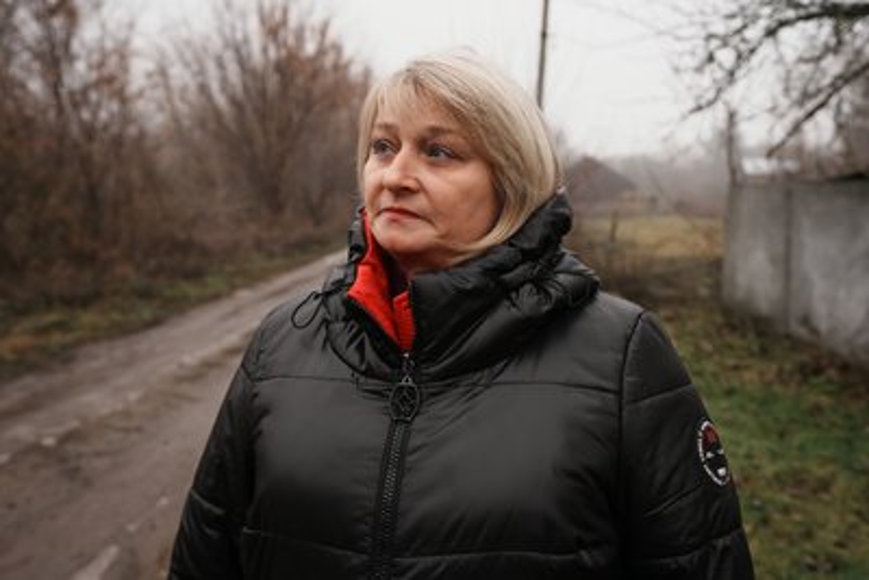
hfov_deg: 54.4
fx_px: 845
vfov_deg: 37.9
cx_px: 434
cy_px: 290
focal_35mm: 35
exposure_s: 1/60
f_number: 4
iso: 50
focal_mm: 35
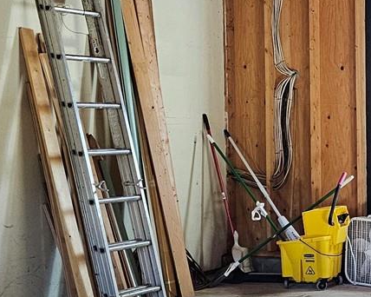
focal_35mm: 84
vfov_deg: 18.2
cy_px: 182
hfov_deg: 18.8
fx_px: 922
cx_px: 620
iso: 640
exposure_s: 1/120
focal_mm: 6.3
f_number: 1.7
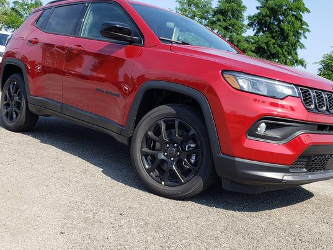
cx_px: 175
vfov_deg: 45.4
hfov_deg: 58.3
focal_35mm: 31
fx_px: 298
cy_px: 117
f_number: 2.4
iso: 50
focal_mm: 4.3
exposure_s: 1/681
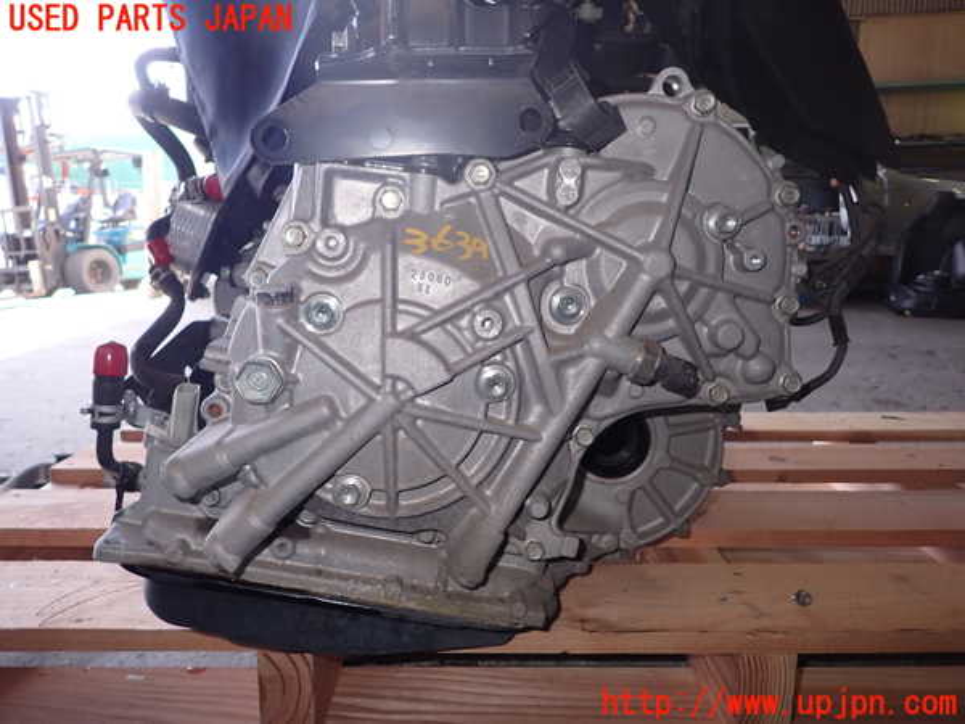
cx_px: 482
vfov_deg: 54.9
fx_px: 697
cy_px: 362
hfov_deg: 69.4
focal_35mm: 25
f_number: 5.6
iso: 200
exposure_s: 1/30
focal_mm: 4.5
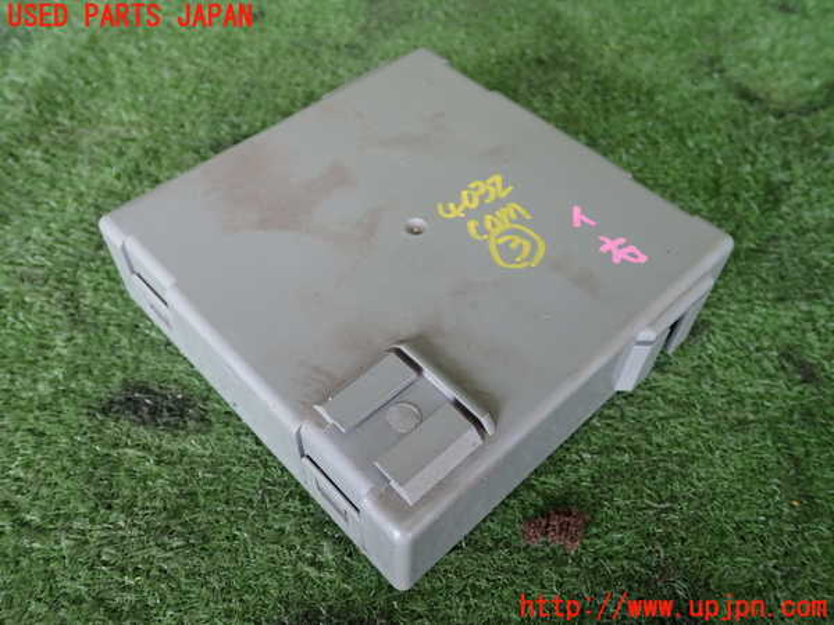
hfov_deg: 60.0
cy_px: 312
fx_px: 723
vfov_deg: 46.8
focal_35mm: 30
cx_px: 417
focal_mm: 5.4
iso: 200
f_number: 2.3
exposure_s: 1/80
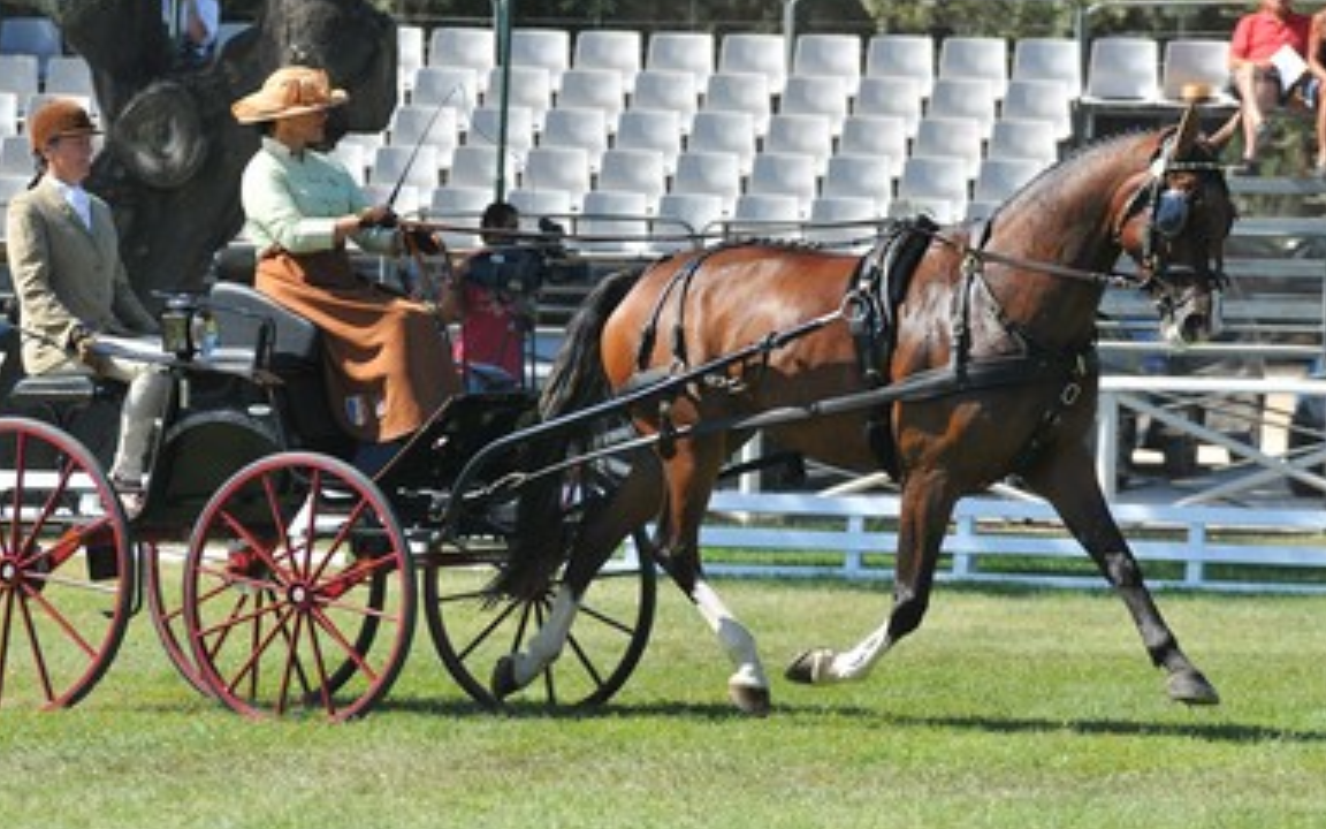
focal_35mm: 296
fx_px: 10682
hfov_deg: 7.1
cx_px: 566
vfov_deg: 4.4
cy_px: 364
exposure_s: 1/640
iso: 250
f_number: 5
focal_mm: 165
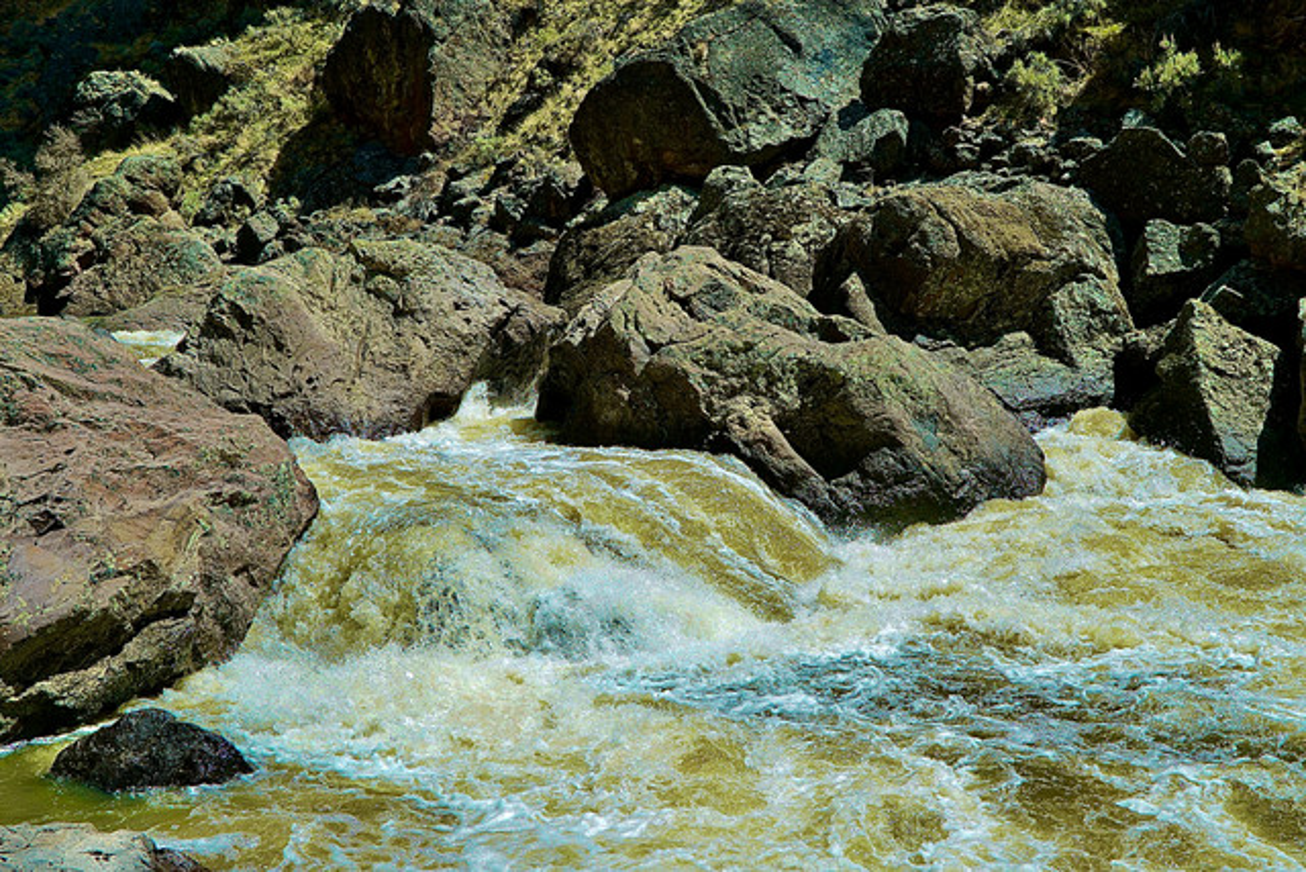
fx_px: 1415
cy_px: 436
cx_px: 653
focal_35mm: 39
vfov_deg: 34.2
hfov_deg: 49.5
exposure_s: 1/640
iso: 100
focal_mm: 26
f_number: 5
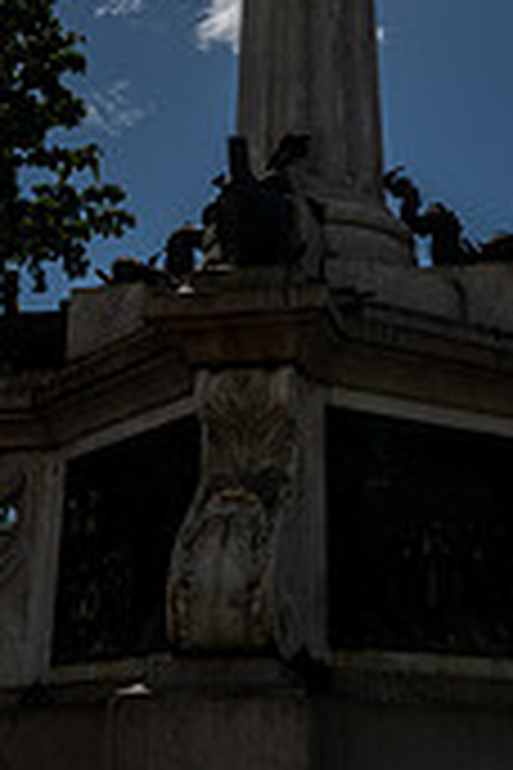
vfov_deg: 30.3
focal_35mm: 63
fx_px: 1347
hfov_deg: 21.5
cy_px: 59
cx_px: 302
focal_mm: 24
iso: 400
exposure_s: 1/200
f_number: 16
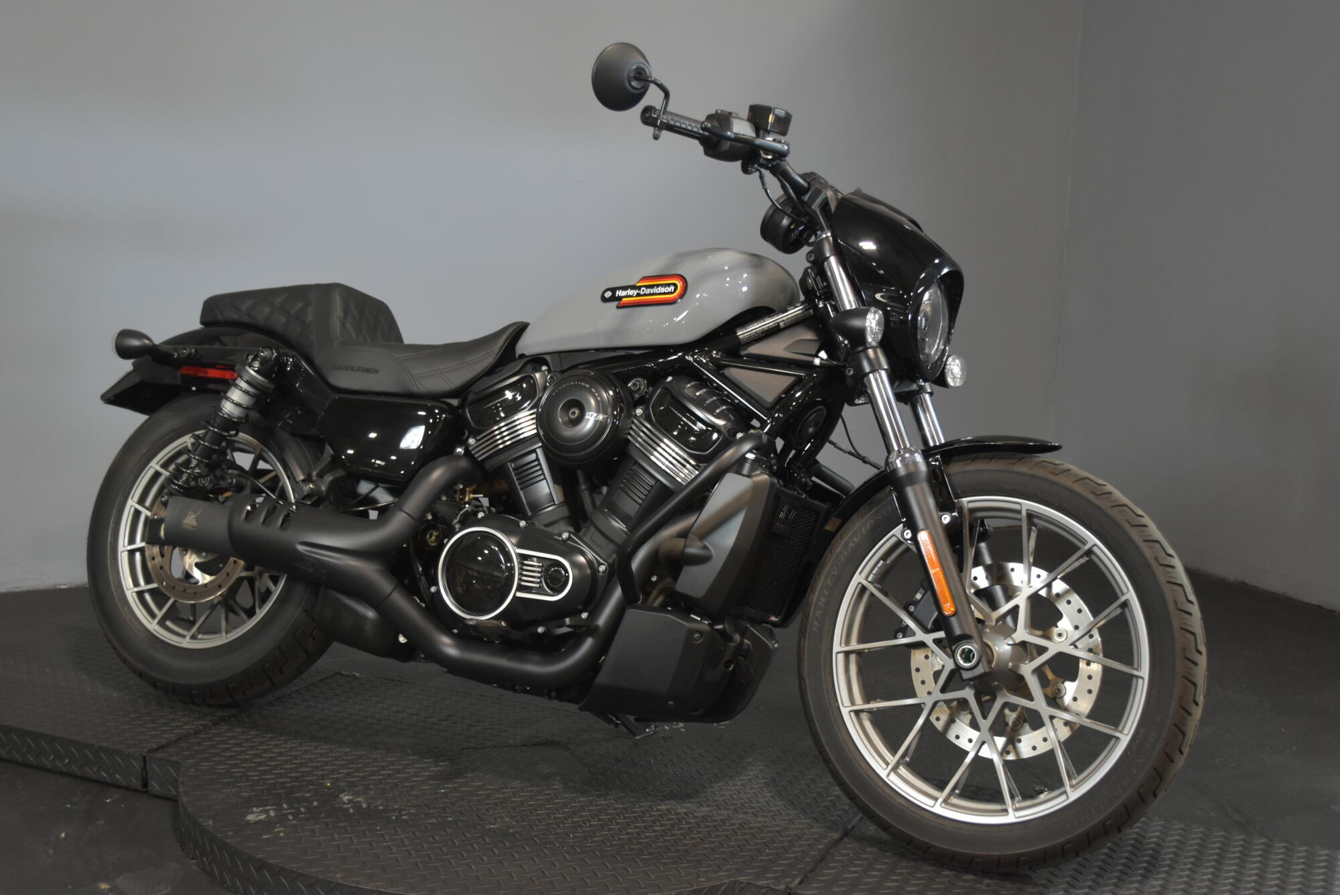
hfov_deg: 43.6
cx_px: 670
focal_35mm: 45
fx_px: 1676
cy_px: 448
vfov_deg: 29.9
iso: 1250
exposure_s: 1/30
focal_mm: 30
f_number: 4.5
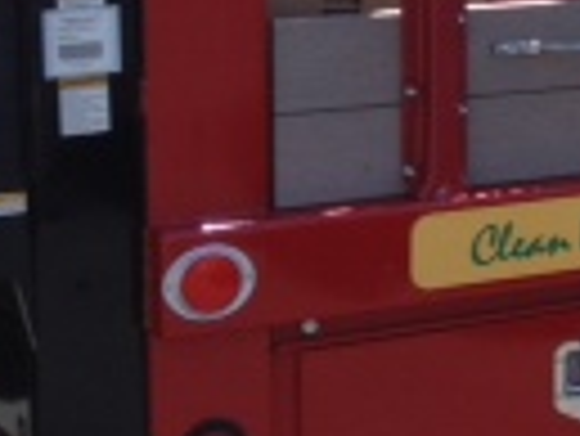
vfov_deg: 8.5
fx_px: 2901
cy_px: -126
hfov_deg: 10.5
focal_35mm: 173
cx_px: 1156
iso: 64
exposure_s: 1/665
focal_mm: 4.28
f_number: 2.4
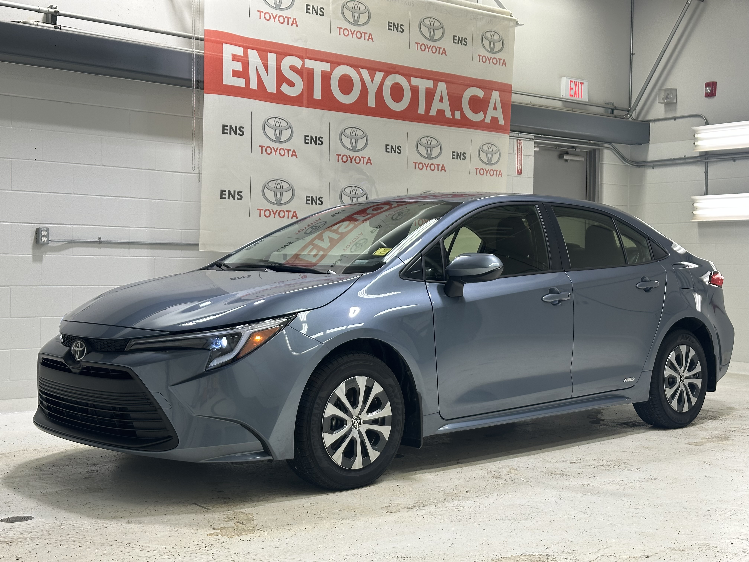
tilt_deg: -0.5
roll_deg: -0.9
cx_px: 374
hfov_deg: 39.7
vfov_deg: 30.3
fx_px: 1039
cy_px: 281
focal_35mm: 48
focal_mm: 6.86
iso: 50
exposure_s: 1/153
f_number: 1.78
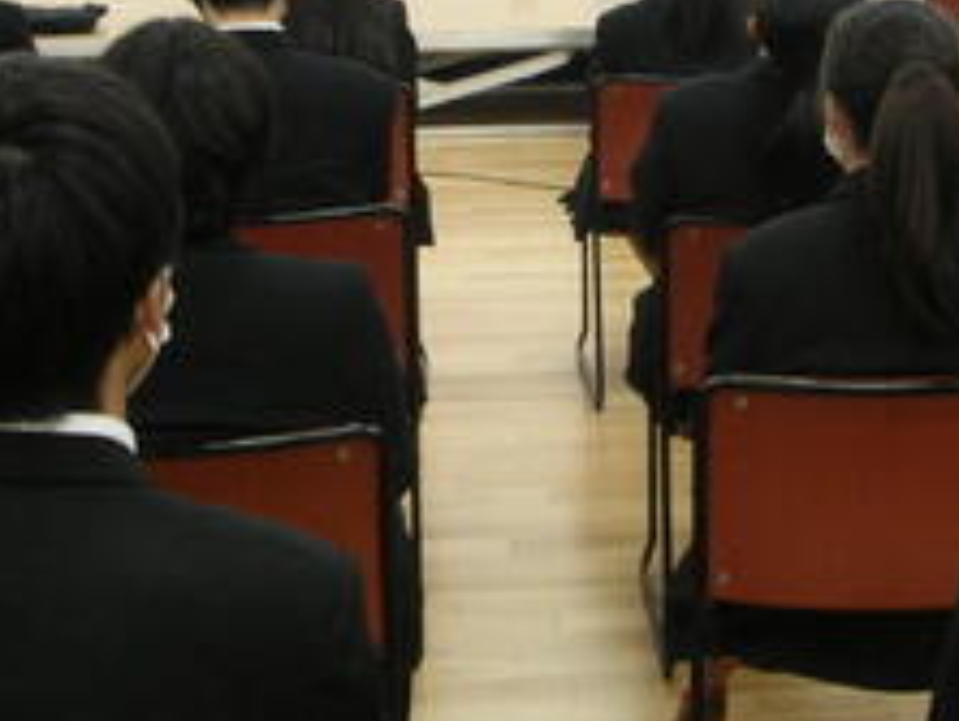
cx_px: 644
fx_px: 2246
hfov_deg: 24.0
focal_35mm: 81
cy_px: 82
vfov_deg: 18.0
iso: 50
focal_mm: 7.5
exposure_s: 1/10
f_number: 3.1
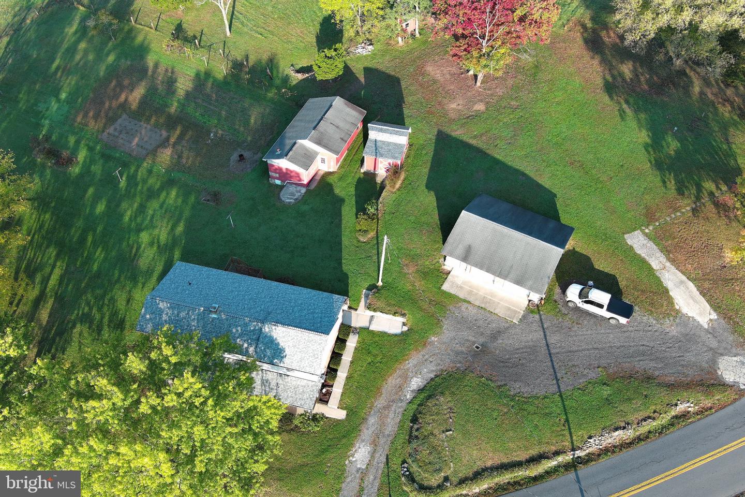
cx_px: 372
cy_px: 248
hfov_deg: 63.7
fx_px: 600
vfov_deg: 45.0
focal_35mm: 29
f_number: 2.8
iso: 100
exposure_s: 1/209
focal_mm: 10.57
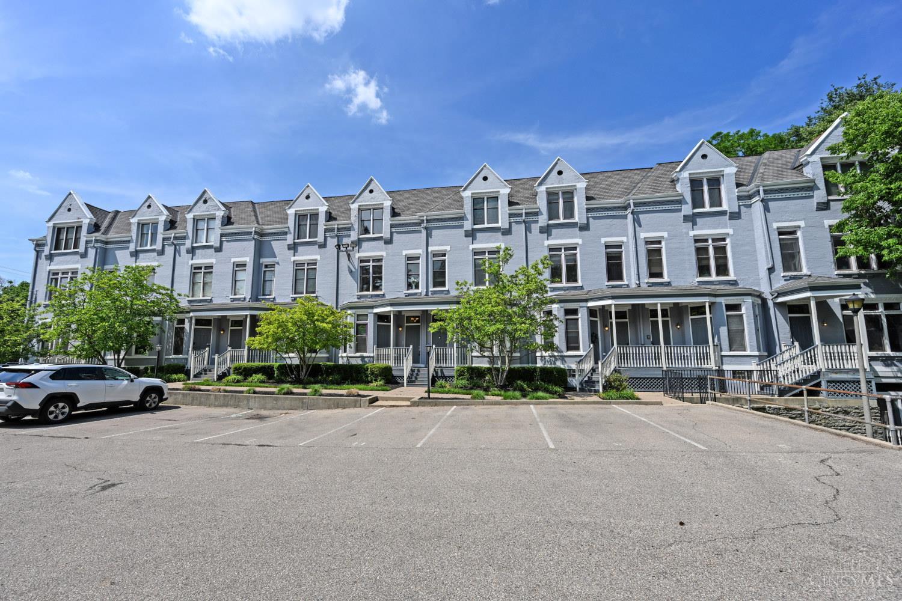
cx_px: 451
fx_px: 351
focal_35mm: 14
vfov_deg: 81.2
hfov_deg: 104.3
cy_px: 300
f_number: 8
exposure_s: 1/500
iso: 100
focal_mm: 14
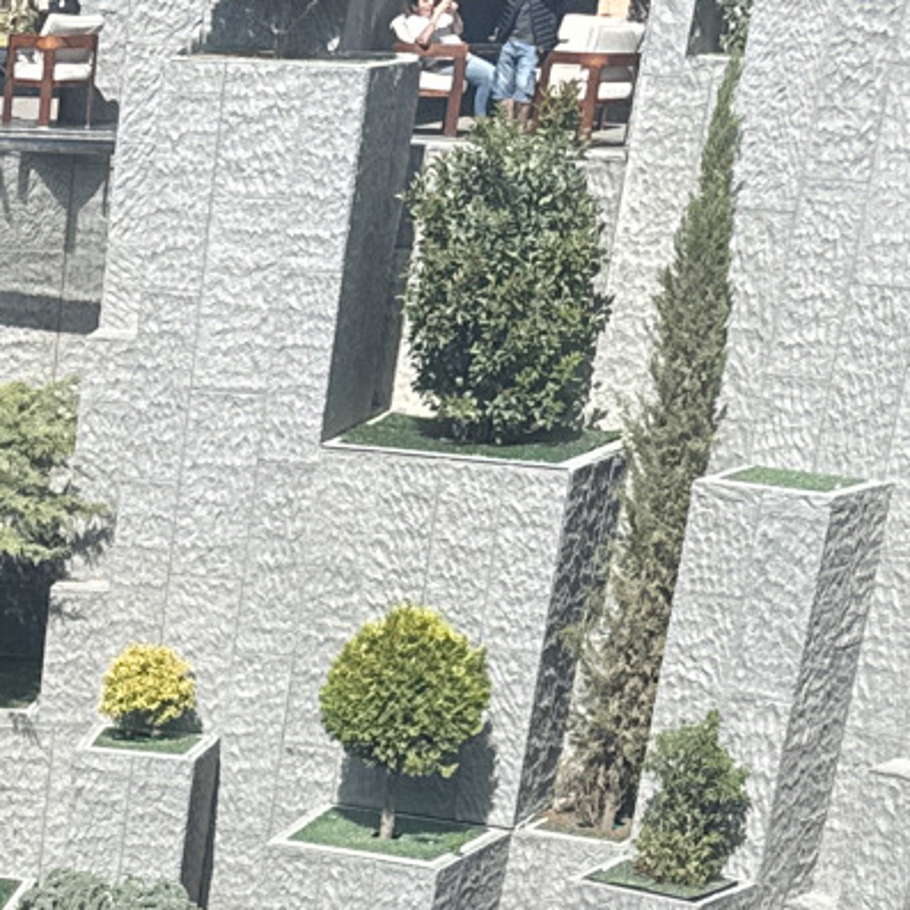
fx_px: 3182
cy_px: 1627
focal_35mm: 107
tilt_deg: -29.6
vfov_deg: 14.4
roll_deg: -1.5
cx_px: -546
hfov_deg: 14.9
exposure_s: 1/2604
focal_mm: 6.76
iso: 80
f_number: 1.78
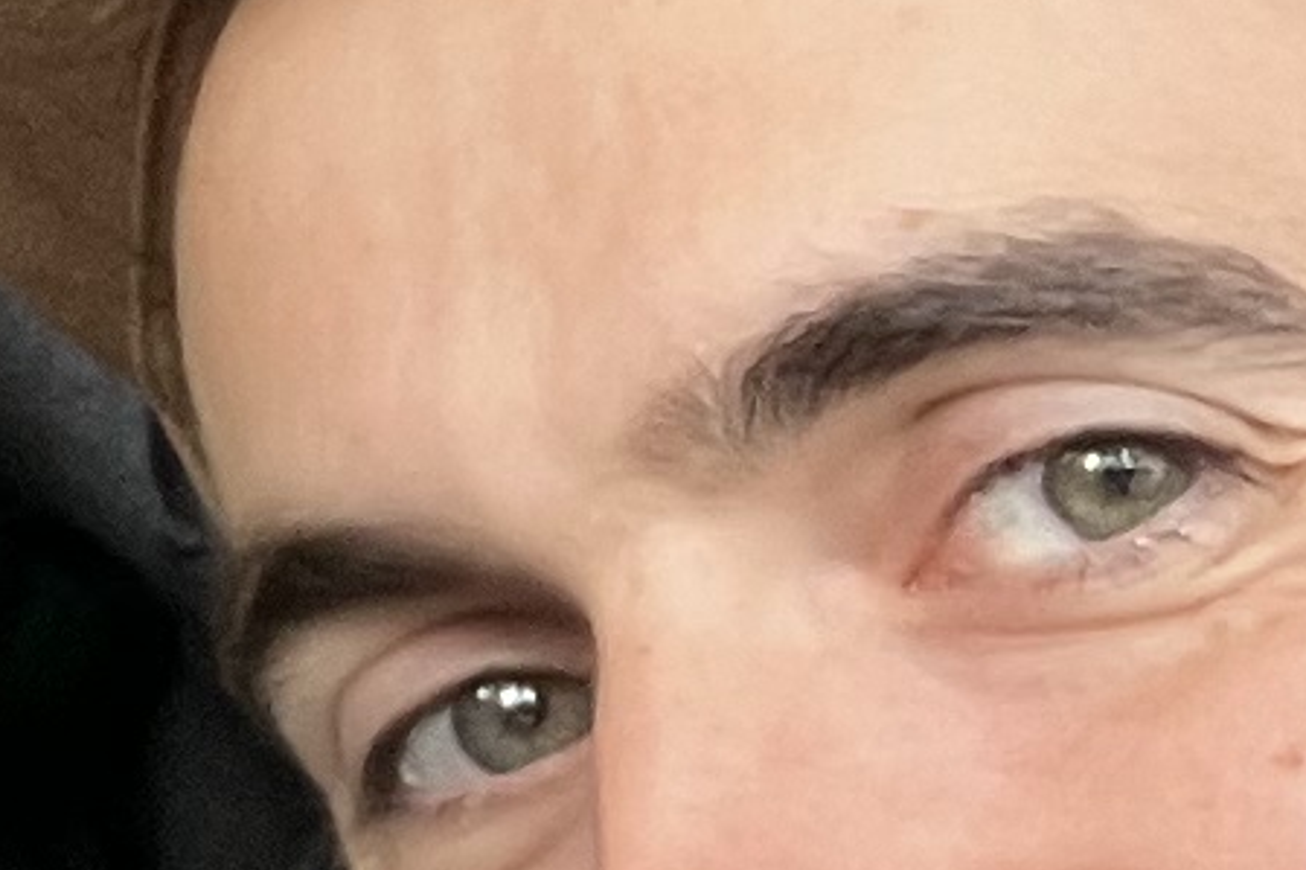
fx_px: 8304
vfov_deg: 5.9
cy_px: -390
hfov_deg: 8.1
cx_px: -2193
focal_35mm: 229
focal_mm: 2.87
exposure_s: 1/60
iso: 100
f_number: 2.2
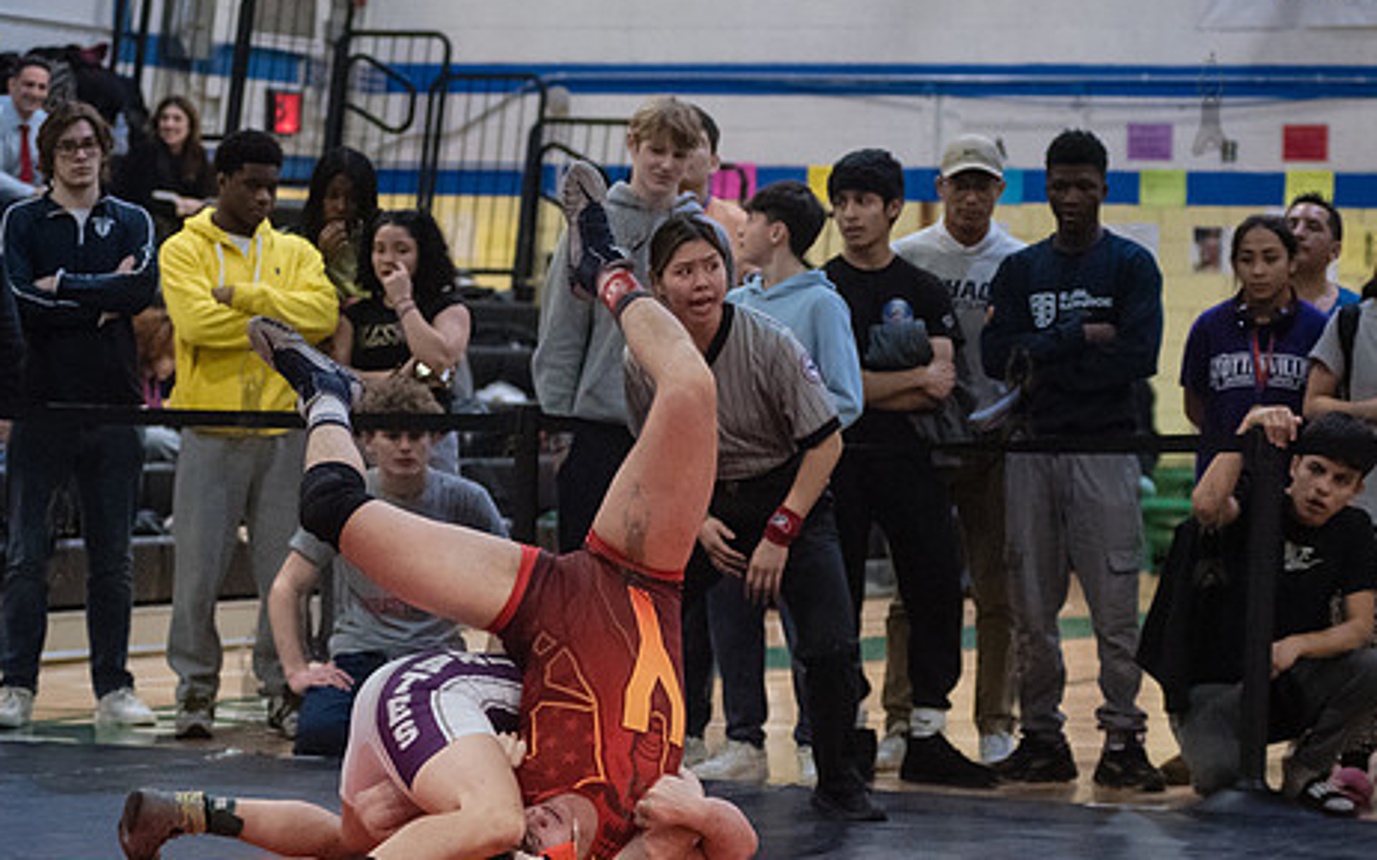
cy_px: 638
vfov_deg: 10.0
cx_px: 667
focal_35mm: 131
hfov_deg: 16.0
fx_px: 4914
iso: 8000
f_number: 3.5
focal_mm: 80
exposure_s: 1/500
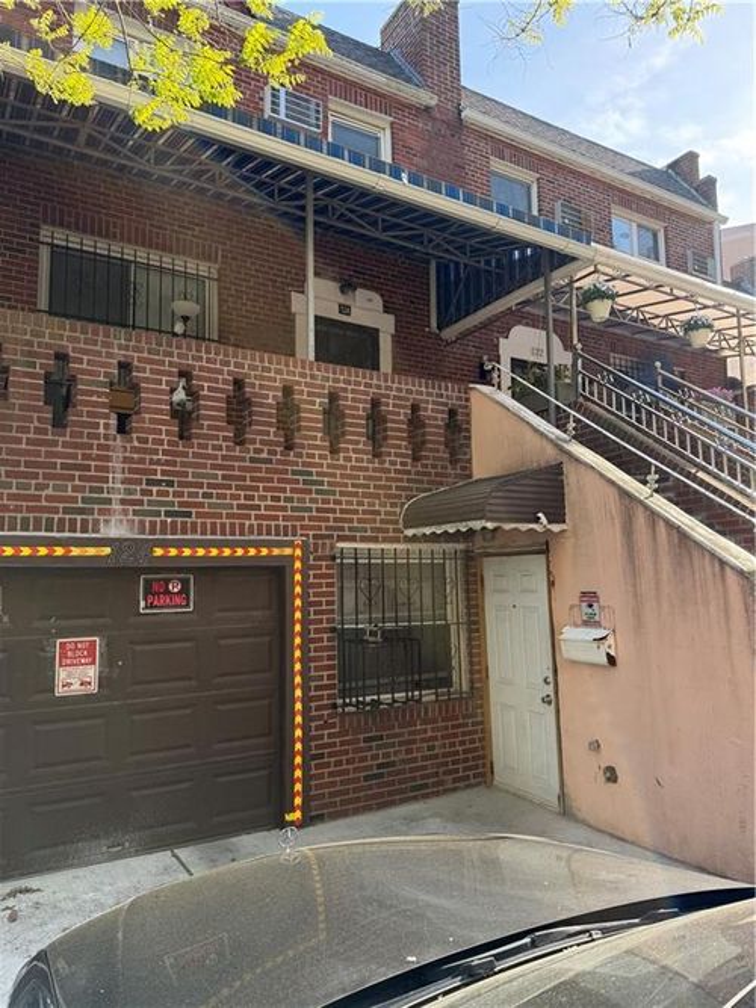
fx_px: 699
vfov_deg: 71.6
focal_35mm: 24
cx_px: 378
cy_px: 504
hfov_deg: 56.8
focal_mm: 6.76
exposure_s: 1/742
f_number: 1.78
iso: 100
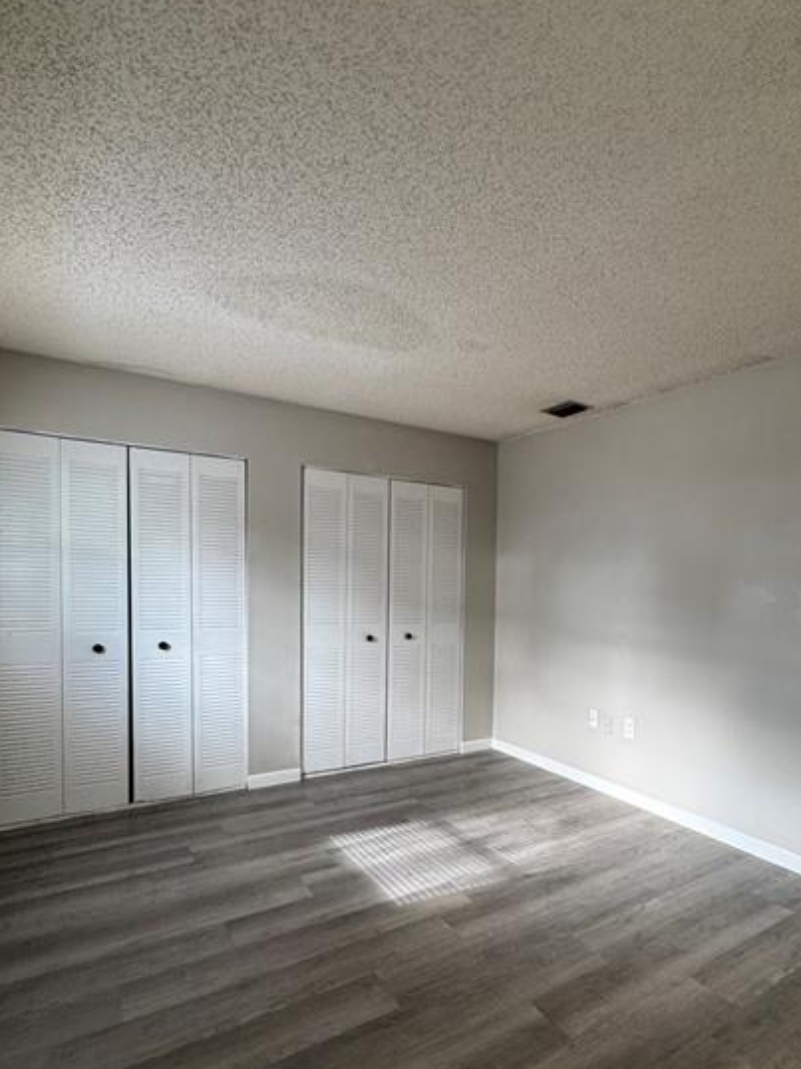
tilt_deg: -3.3
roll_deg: -2.0
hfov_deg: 64.5
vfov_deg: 81.3
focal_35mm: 20
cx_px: 521
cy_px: 612
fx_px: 618
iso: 200
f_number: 2.2
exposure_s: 1/120
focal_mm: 2.22
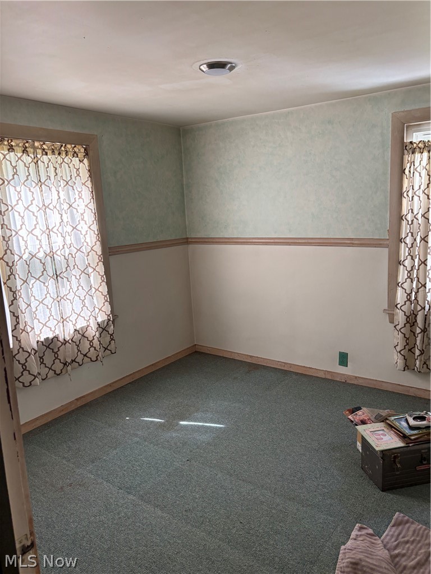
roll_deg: +2.9
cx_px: 216
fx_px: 432
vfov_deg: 67.3
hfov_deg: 53.1
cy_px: 287
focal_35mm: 26
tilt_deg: -8.3
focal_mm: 5.96
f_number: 1.6
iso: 125
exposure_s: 1/99
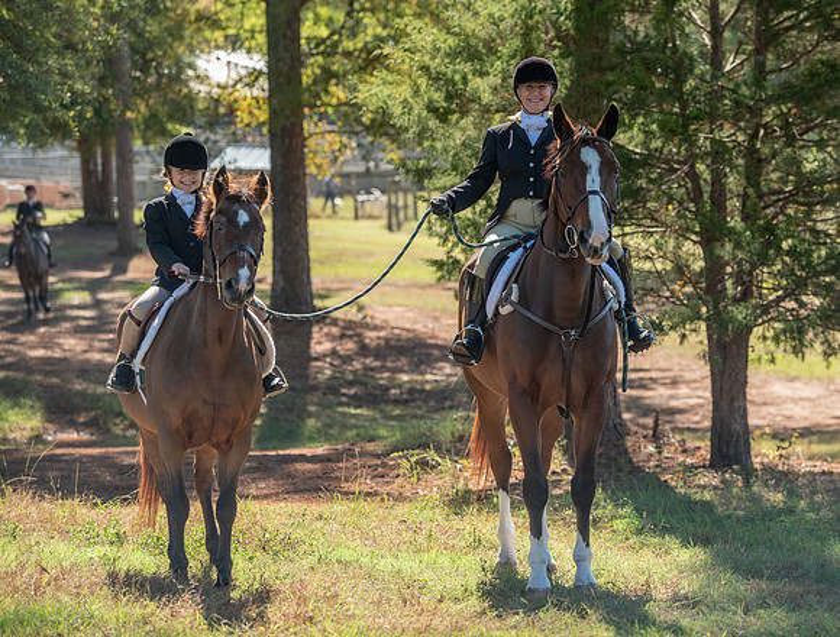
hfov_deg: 16.1
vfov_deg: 12.2
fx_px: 2976
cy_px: 318
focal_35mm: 122
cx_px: 478
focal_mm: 112
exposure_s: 1/320
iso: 280
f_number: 4
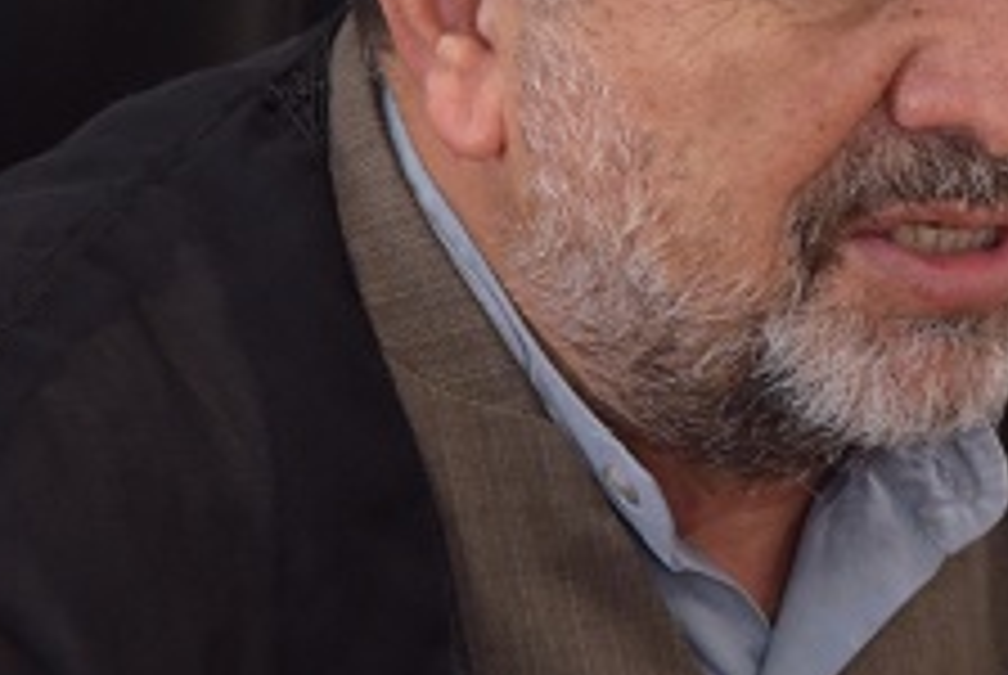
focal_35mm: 401
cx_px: 842
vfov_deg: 3.4
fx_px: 11243
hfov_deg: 5.1
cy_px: 40
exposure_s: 1/125
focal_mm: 120
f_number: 4
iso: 1600
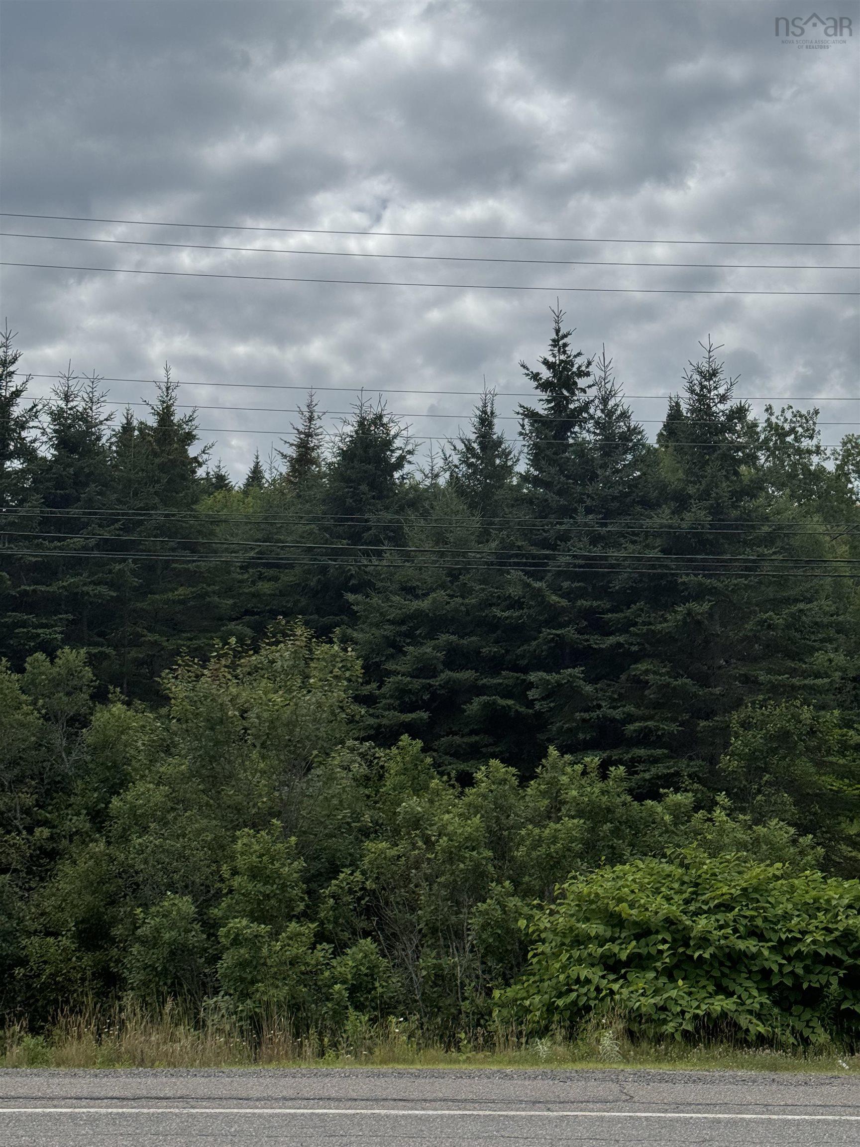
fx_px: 1590
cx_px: 430
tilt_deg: +10.0
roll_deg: -0.2
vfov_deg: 39.7
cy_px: 574
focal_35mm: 48
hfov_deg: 30.3
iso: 80
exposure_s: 1/12500
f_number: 1.78
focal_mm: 6.76
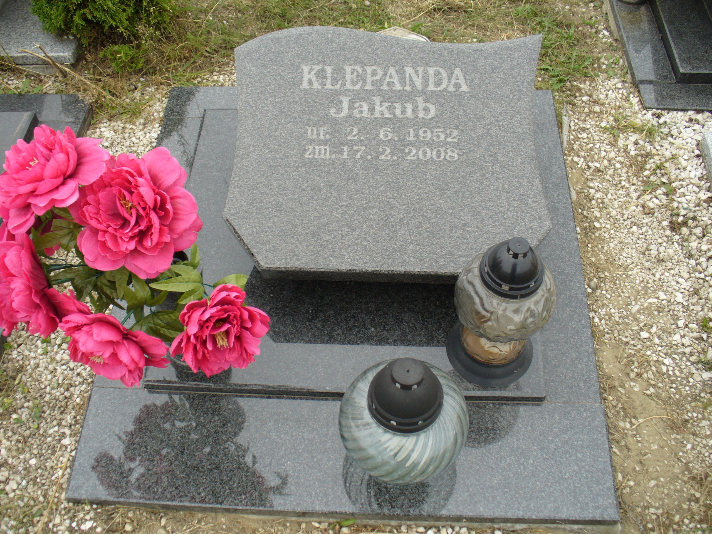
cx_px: 356
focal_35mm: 37
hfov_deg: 50.1
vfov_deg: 38.7
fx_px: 761
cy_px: 267
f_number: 2.8
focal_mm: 6.1
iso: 80
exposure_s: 1/200
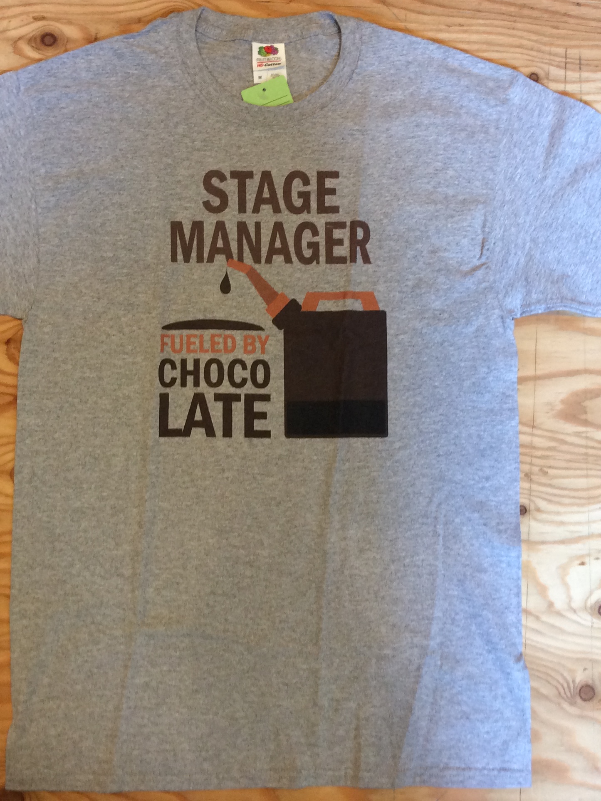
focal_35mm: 43
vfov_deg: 43.8
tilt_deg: -63.6
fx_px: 995
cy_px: 399
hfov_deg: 33.5
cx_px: 240
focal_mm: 3.3
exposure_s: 1/24
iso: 80
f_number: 2.4
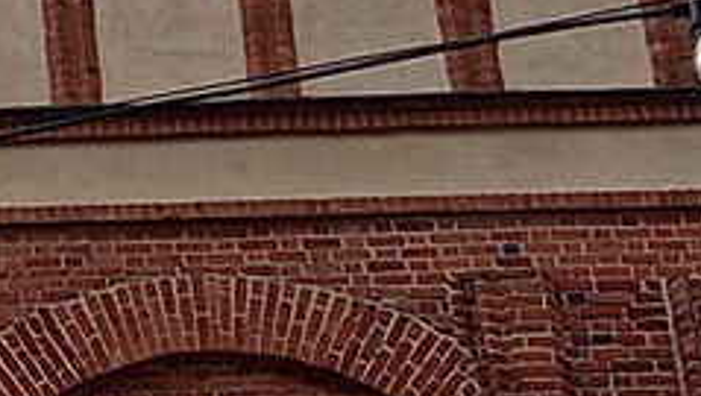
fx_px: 4335
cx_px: -380
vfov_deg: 5.1
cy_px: -531
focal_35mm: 233
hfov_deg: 9.0
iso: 53
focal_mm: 5.24
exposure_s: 1/1119
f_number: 1.7
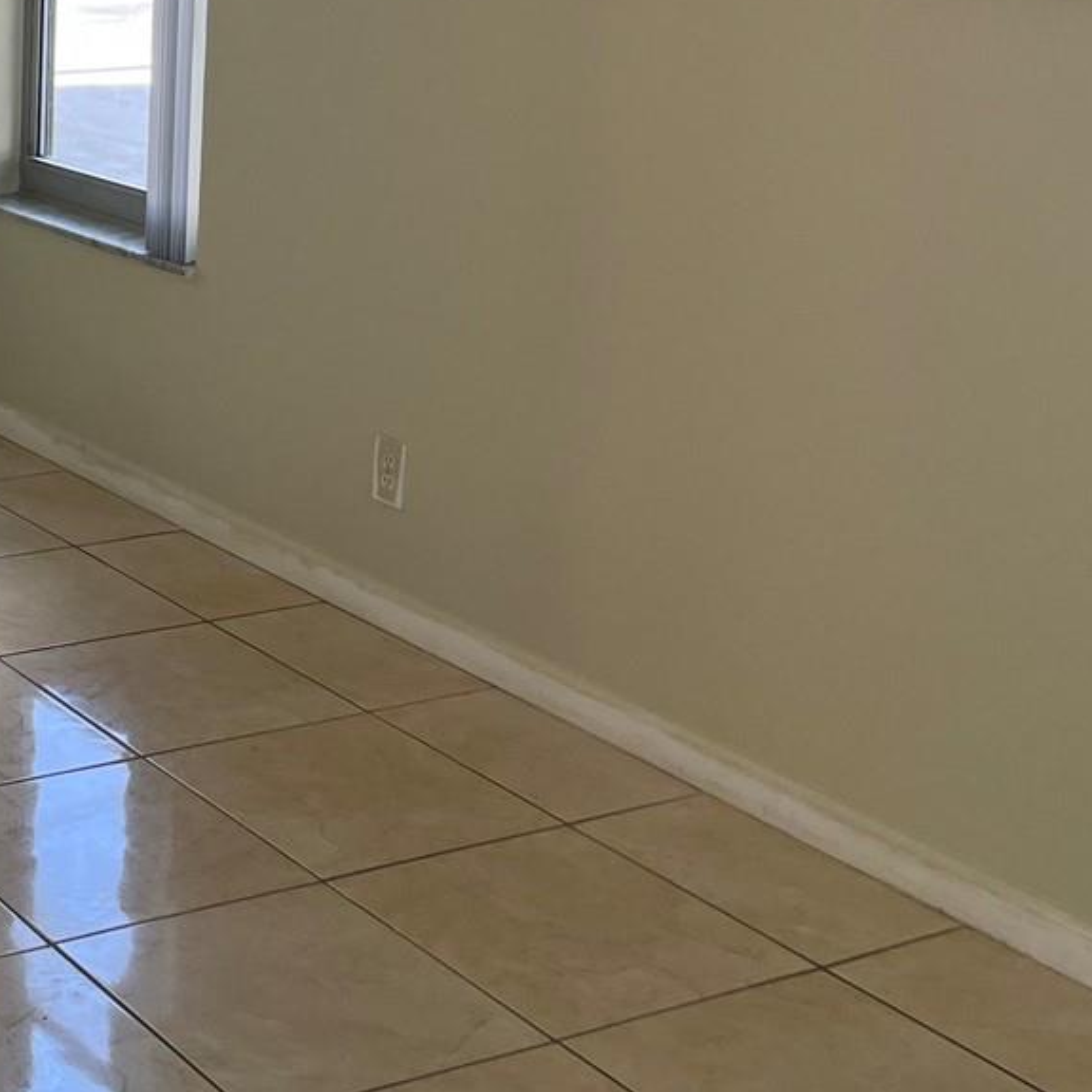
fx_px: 2284
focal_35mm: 64
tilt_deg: -10.0
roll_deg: +0.2
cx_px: -330
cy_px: 199
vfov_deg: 26.3
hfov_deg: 23.7
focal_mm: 5.1
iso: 80
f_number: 1.6
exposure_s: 1/60
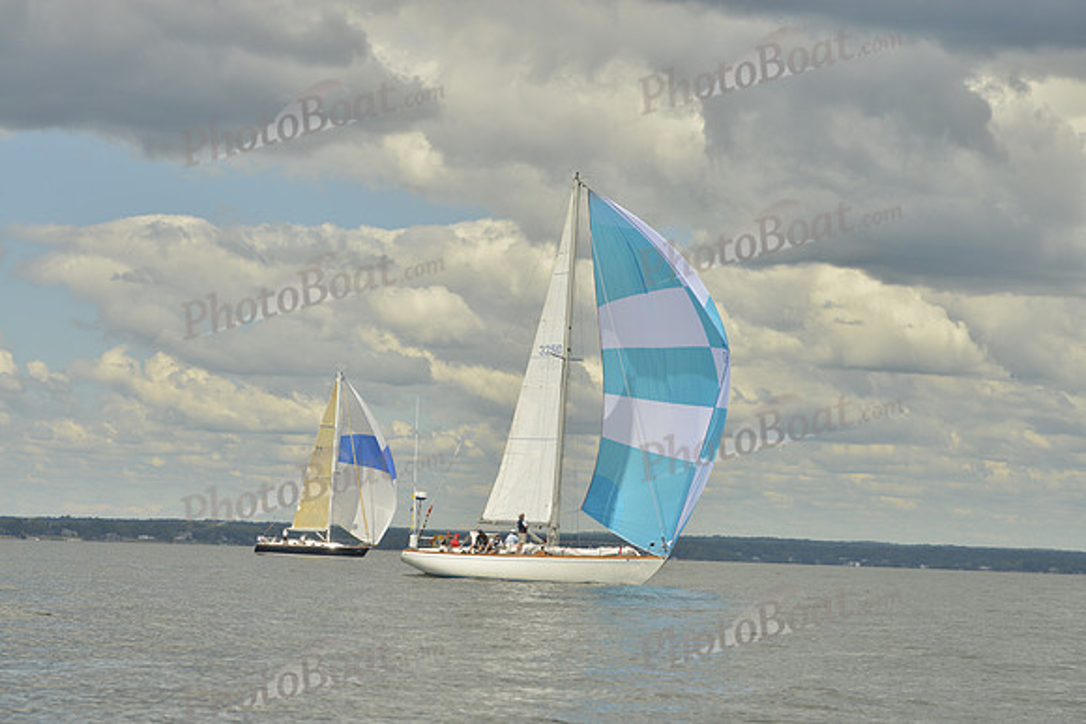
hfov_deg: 20.8
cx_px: 543
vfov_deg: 14.0
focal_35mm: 98
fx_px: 2957
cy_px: 362
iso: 200
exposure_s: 1/1000
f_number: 8
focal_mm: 98
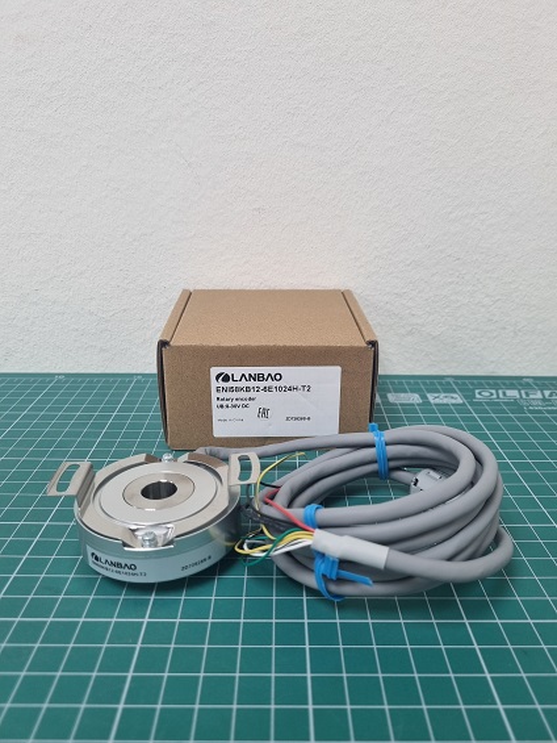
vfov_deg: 67.3
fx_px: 558
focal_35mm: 26
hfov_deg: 53.1
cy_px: 372
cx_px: 278
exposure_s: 1/100
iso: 80
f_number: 1.8
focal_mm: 5.4
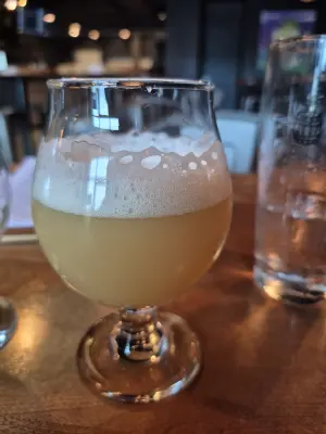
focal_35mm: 23
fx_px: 289
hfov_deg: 58.9
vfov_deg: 73.9
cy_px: 217
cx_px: 163
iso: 500
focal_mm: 5.4
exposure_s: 1/120
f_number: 1.8
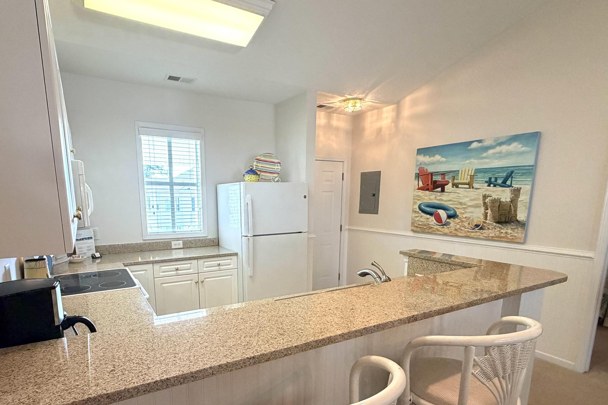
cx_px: 273
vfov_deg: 60.9
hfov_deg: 83.7
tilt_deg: -10.4
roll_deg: +0.5
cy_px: 258
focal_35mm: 20
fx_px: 338
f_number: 2.2
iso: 200
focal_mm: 2.22
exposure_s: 1/60
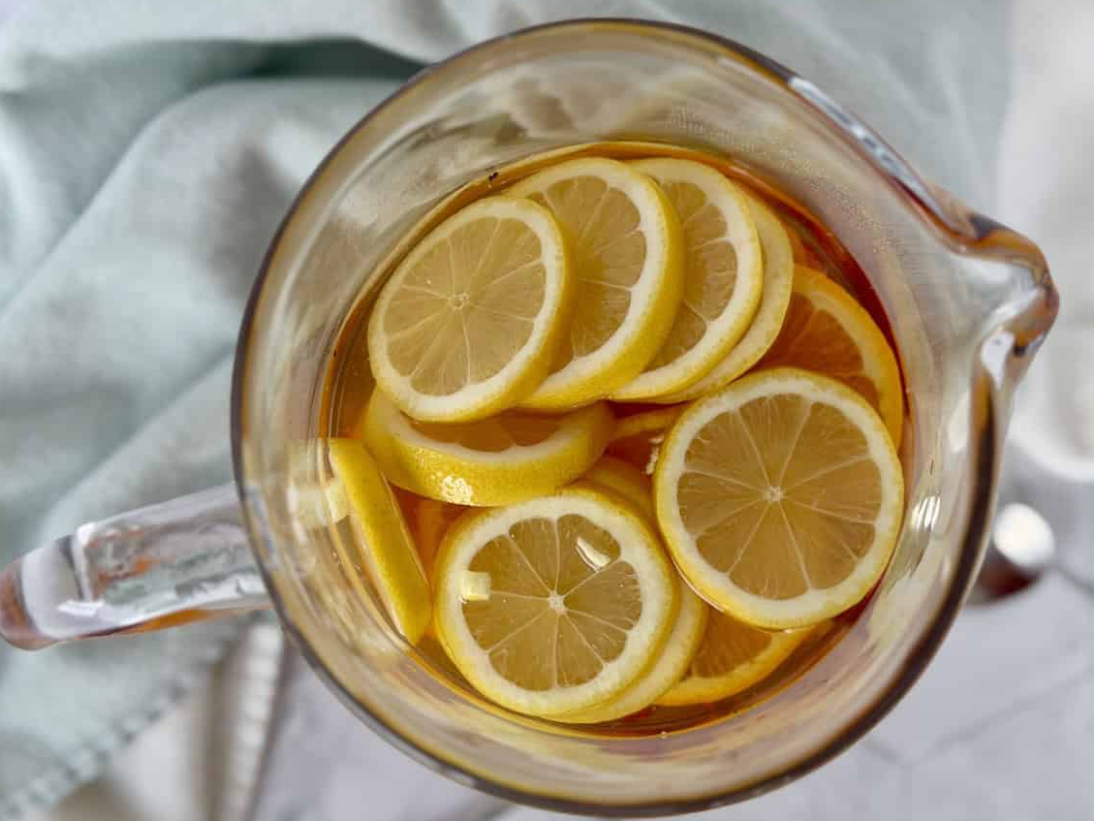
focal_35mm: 51
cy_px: 395
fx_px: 1612
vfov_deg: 28.6
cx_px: 571
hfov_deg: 37.5
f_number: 1.8
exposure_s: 1/167
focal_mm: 6.8
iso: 50
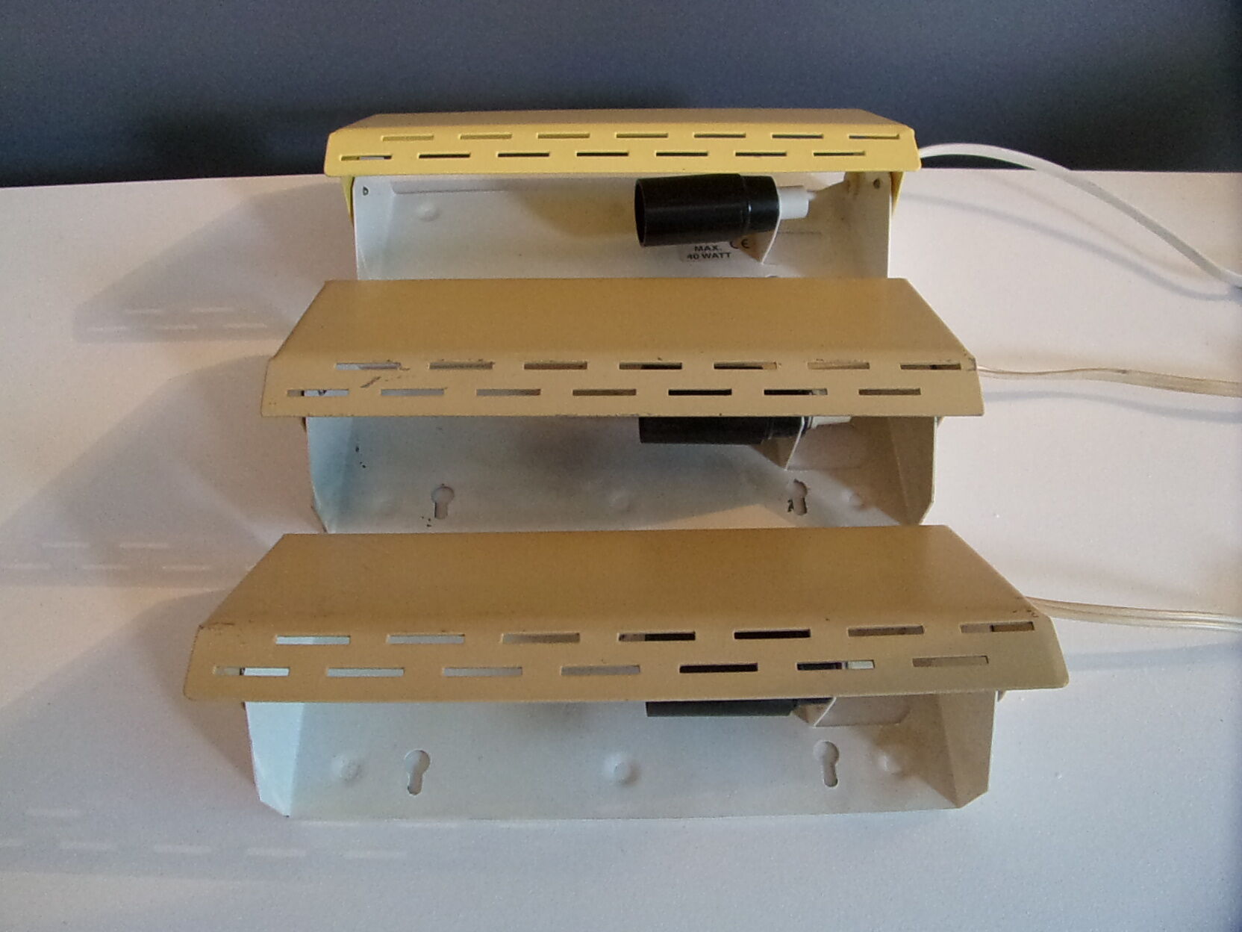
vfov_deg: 56.8
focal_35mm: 24
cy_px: 466
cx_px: 621
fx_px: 861
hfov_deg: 71.6
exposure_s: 1/34
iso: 640
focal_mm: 4.3
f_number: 3.3
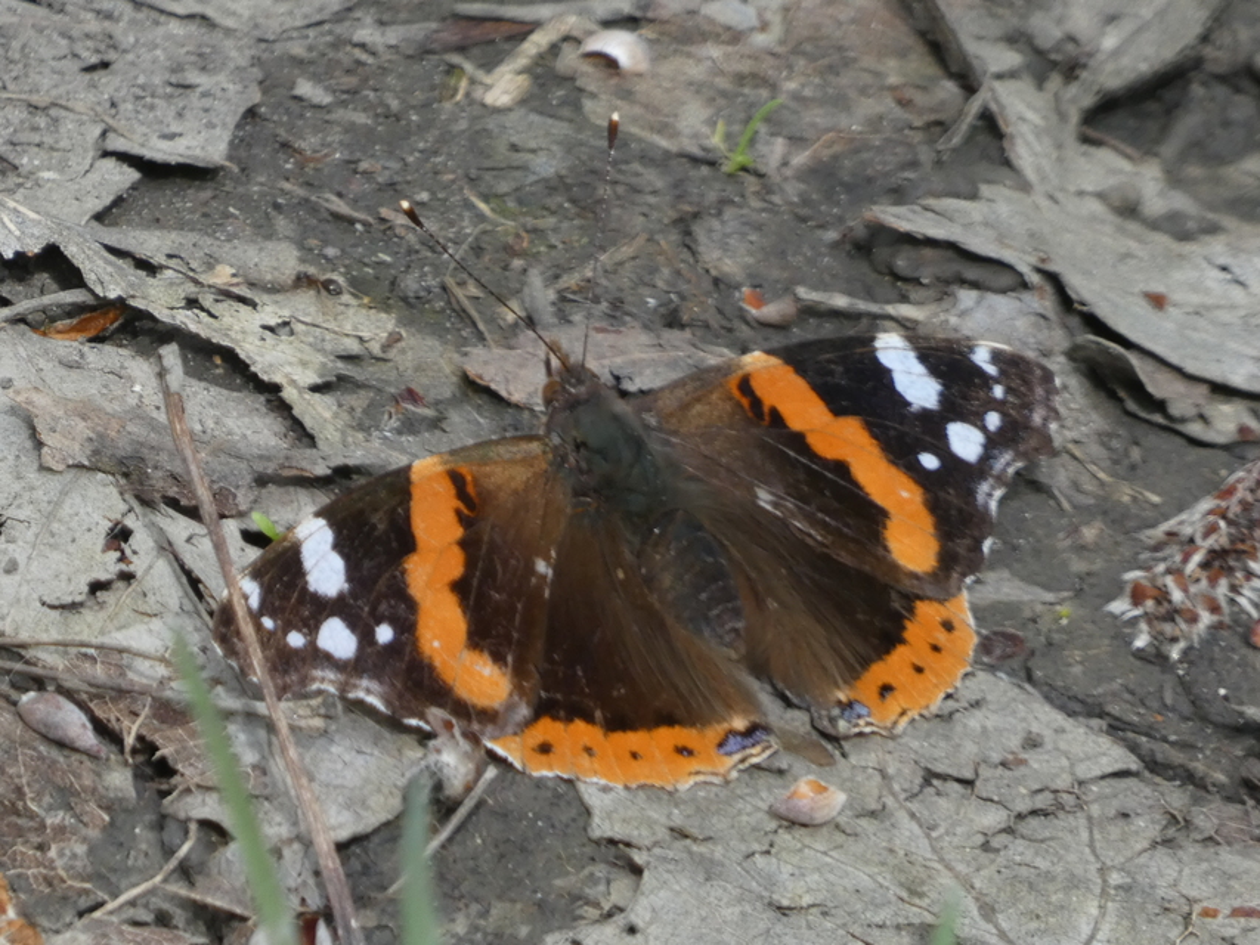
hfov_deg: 2.0
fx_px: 35531
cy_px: 472
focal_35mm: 976
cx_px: 630
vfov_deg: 1.5
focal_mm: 174.8
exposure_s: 1/125
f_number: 5.6
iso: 200
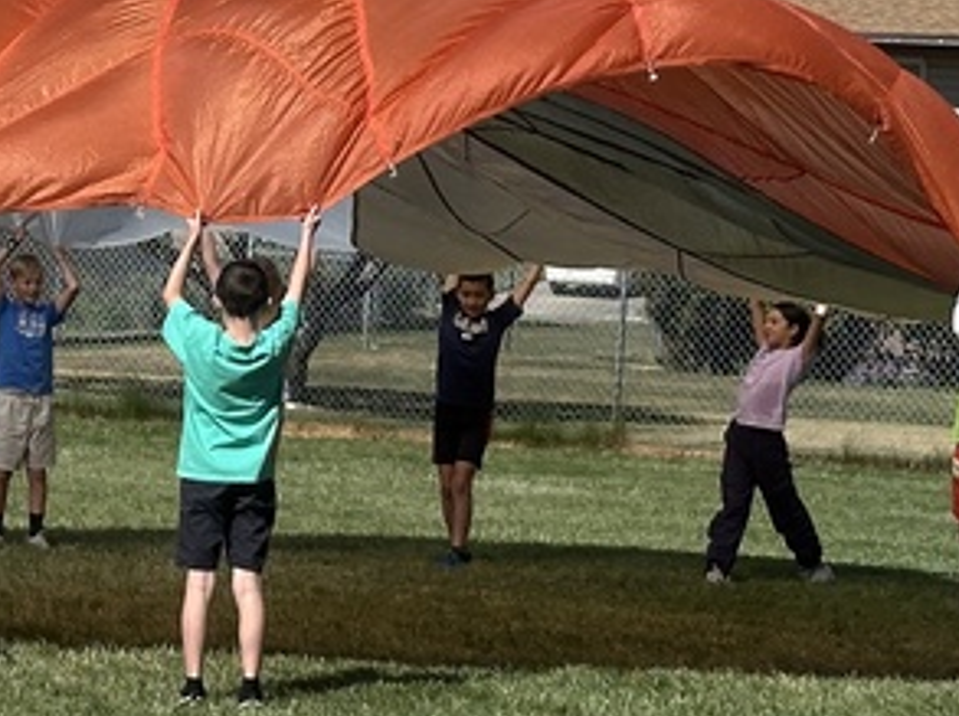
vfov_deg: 8.8
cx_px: 137
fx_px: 4649
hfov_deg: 11.7
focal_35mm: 168
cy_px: 72
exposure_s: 1/5882
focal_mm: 6.86
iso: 64
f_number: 1.78
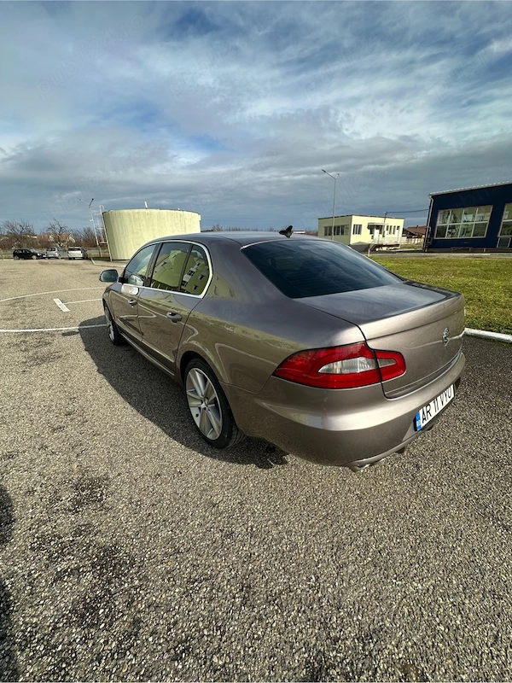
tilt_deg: -19.8
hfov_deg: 85.7
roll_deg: +1.3
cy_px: 342
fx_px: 276
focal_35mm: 14
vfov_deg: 102.1
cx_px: 256
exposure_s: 1/1289
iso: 40
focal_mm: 2.22
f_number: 2.2
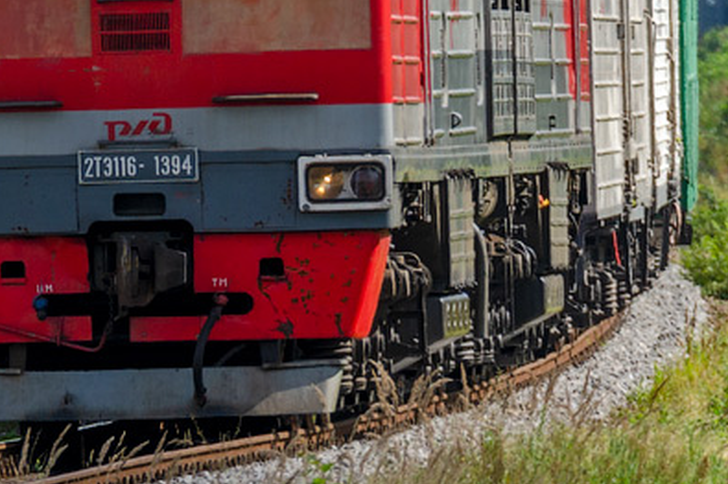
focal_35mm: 1368
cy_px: 29
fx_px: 27651
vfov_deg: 1.0
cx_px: 267
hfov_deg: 1.5
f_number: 7.1
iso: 160
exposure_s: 1/320
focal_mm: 240
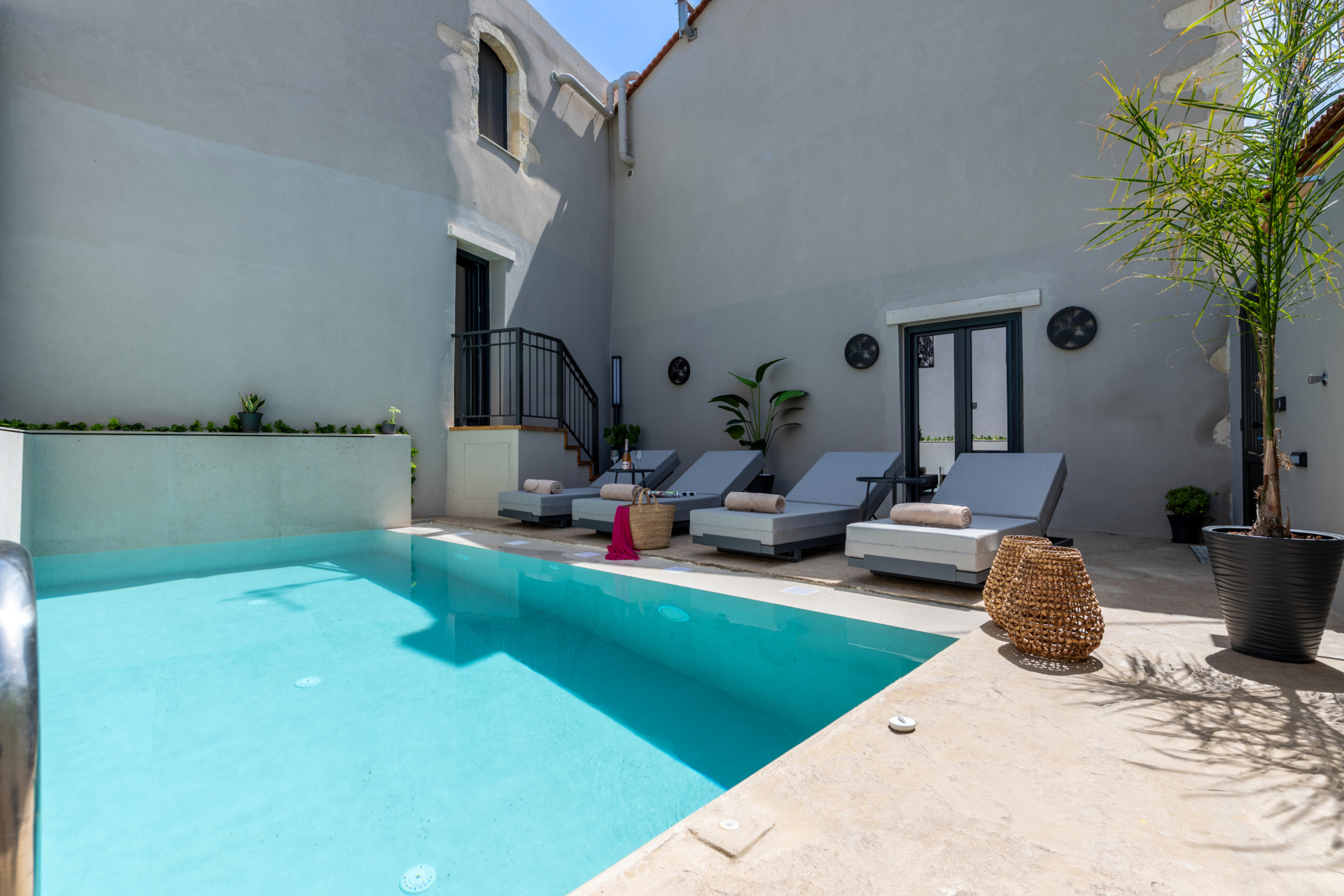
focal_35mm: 17
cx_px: 672
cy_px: 448
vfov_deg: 70.4
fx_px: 635
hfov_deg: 93.3
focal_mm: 17
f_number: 10
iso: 100
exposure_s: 1/640
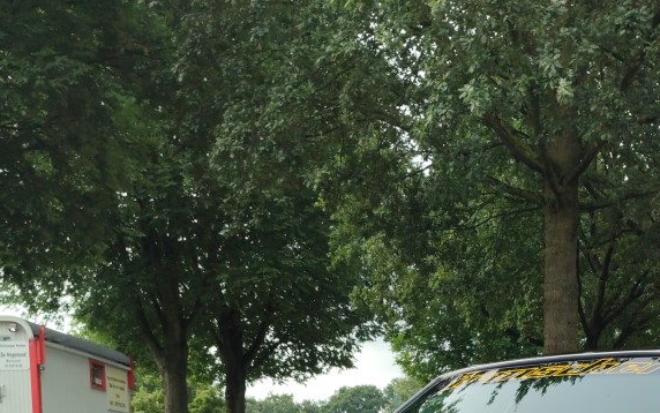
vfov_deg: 18.1
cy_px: 621
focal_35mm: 64
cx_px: 473
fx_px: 1152
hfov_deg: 31.6
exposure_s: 1/165
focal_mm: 5.89
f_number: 1.89
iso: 50
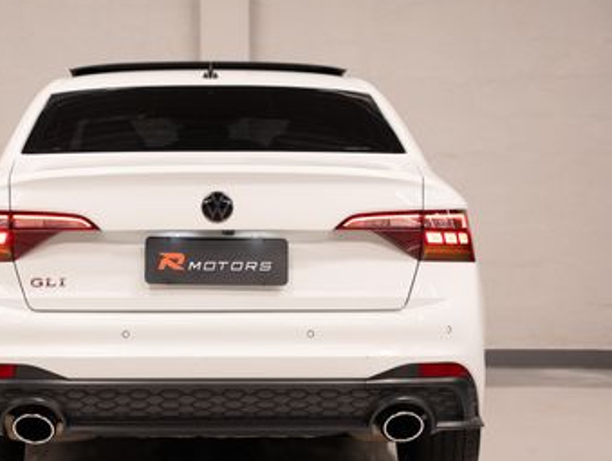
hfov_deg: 18.7
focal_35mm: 105
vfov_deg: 14.1
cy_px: 269
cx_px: 213
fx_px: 1858
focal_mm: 70
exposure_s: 1/100
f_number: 3.5
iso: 3200
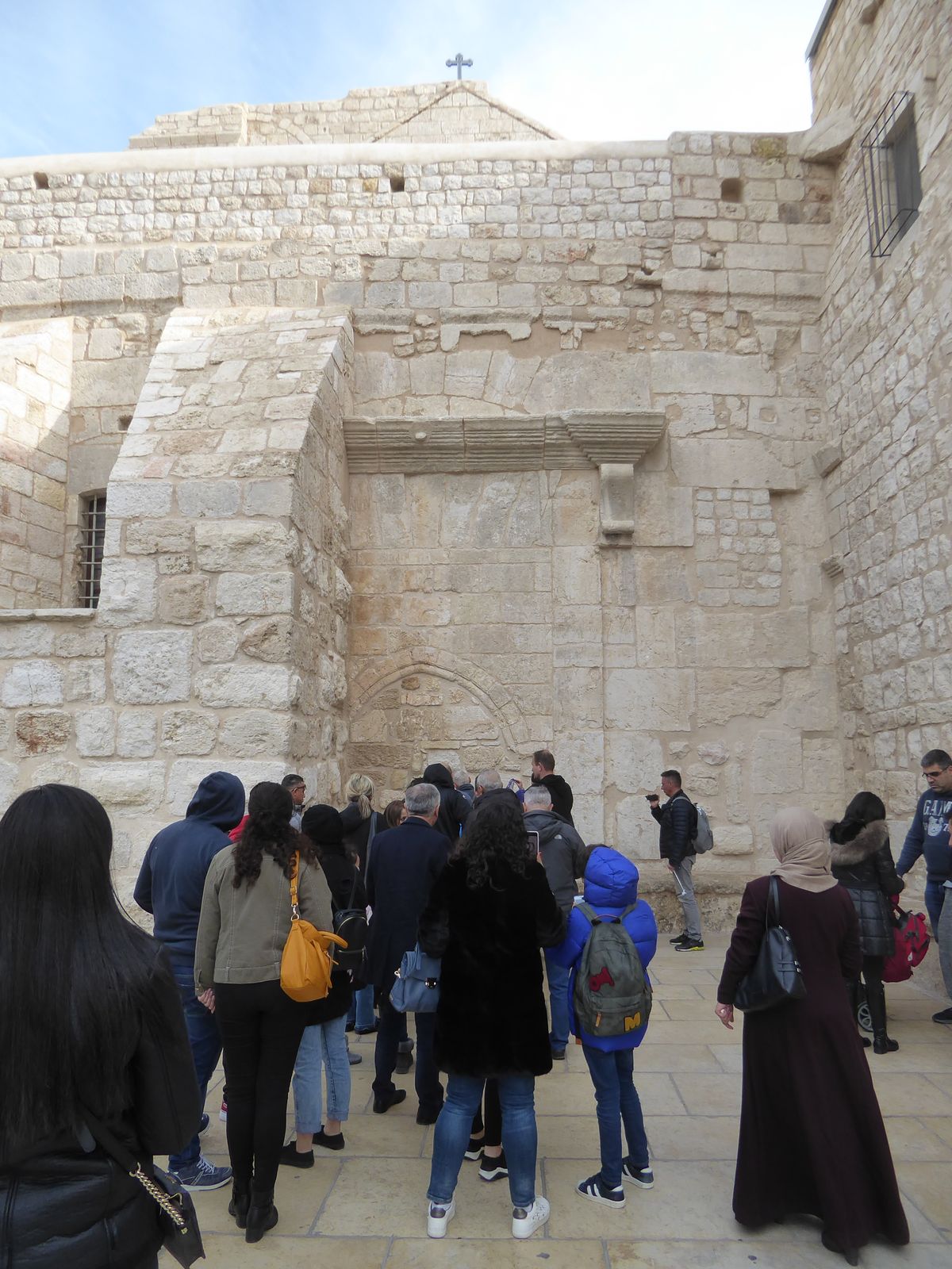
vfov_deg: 69.4
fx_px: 917
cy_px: 634
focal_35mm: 25
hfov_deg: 54.9
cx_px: 476
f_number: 3.3
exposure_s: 1/400
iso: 125
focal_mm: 4.3
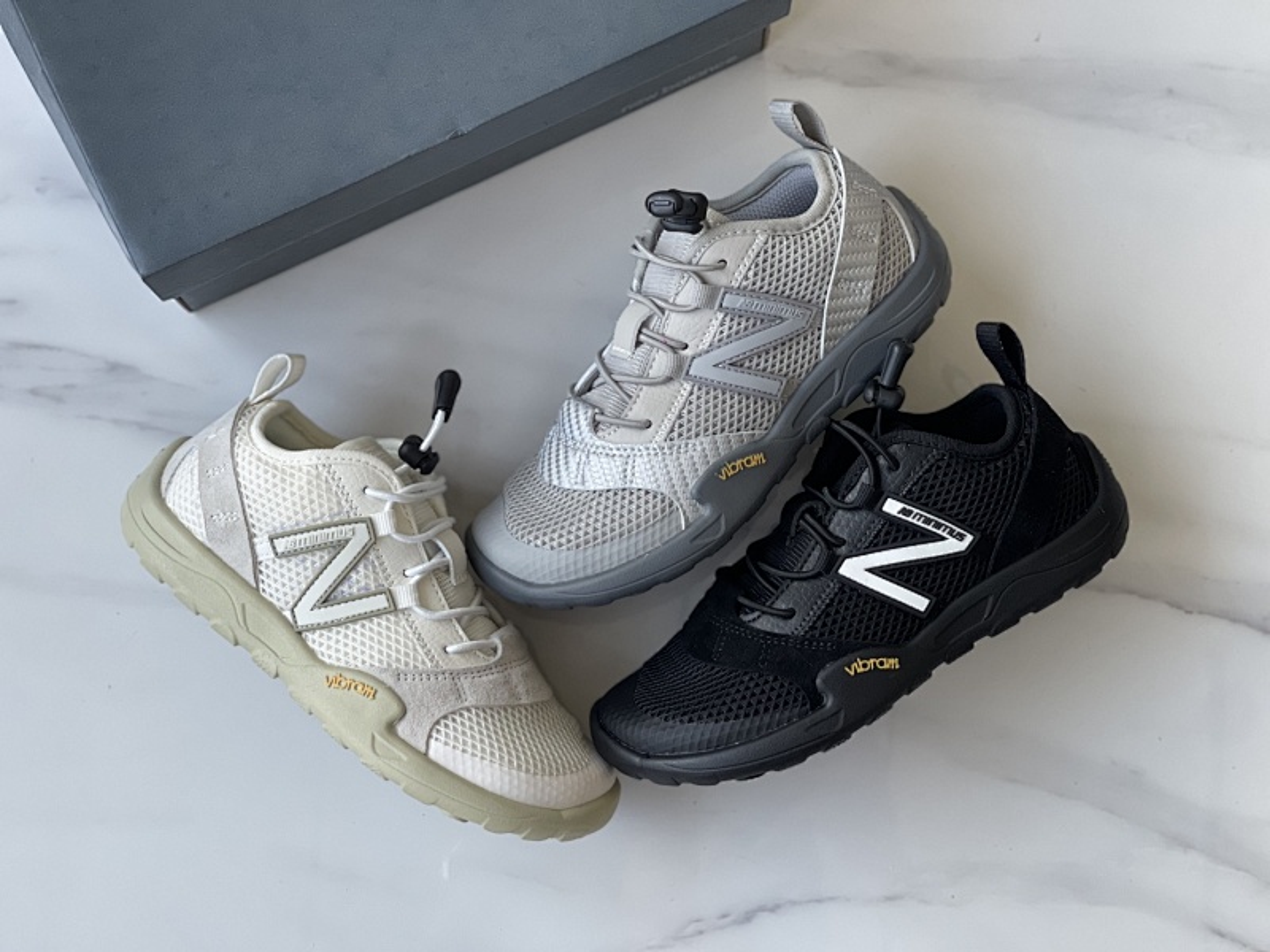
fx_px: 2348
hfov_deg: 30.3
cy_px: 476
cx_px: 635
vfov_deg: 22.9
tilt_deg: -84.1
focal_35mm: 64
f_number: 2.2
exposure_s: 1/121
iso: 100
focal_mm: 7.5
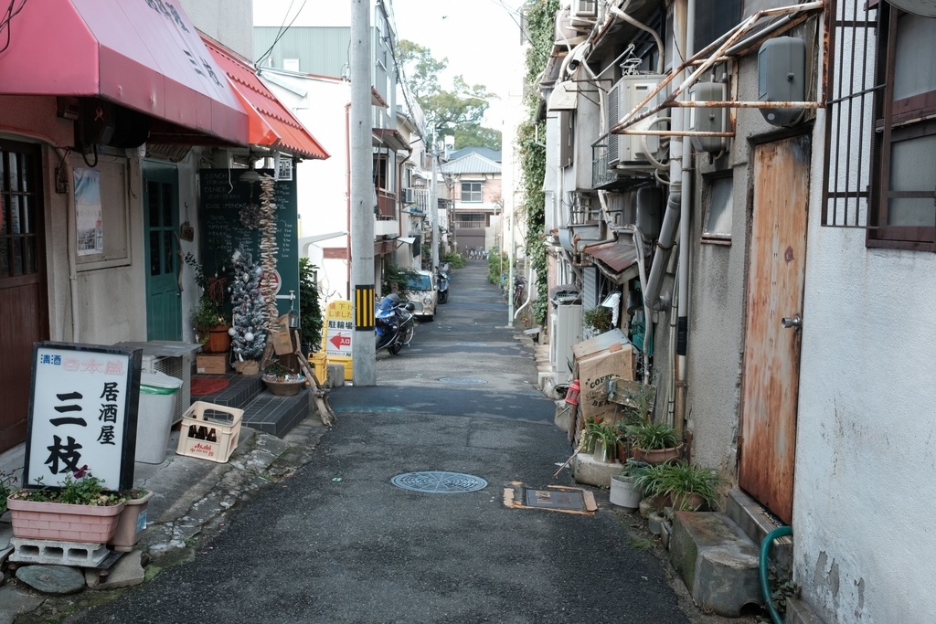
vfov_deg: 37.9
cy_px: 312
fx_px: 910
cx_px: 468
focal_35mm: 35
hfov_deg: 54.4
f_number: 8
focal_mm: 23
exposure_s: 1/60
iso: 400
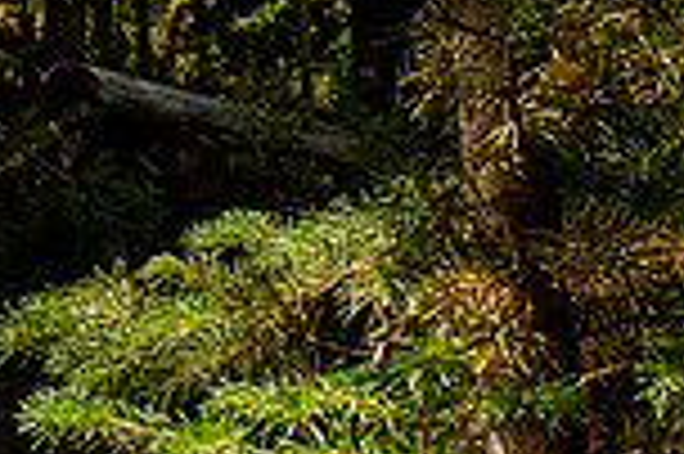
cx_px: -319
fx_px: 3151
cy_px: 103
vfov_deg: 8.2
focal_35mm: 166
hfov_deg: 11.9
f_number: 10
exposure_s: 1/320
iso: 500
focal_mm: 35
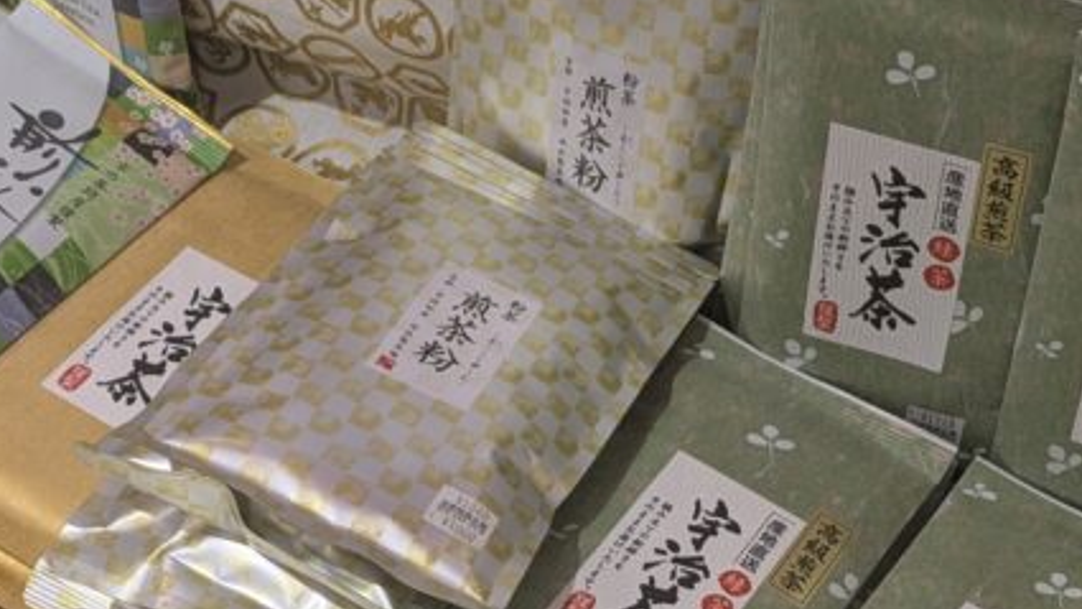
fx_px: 2352
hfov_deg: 25.9
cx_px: 555
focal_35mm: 82
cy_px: 547
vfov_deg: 14.6
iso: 55
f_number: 1.89
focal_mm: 5.43
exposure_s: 1/100
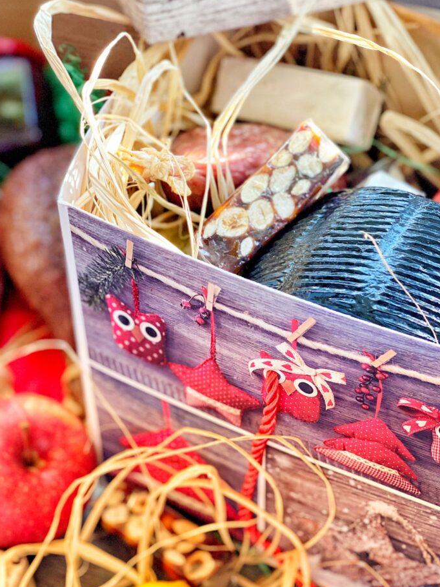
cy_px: 287
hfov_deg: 24.0
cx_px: 254
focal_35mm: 61
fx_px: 1034
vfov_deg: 31.7
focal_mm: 6
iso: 250
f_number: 2
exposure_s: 1/92
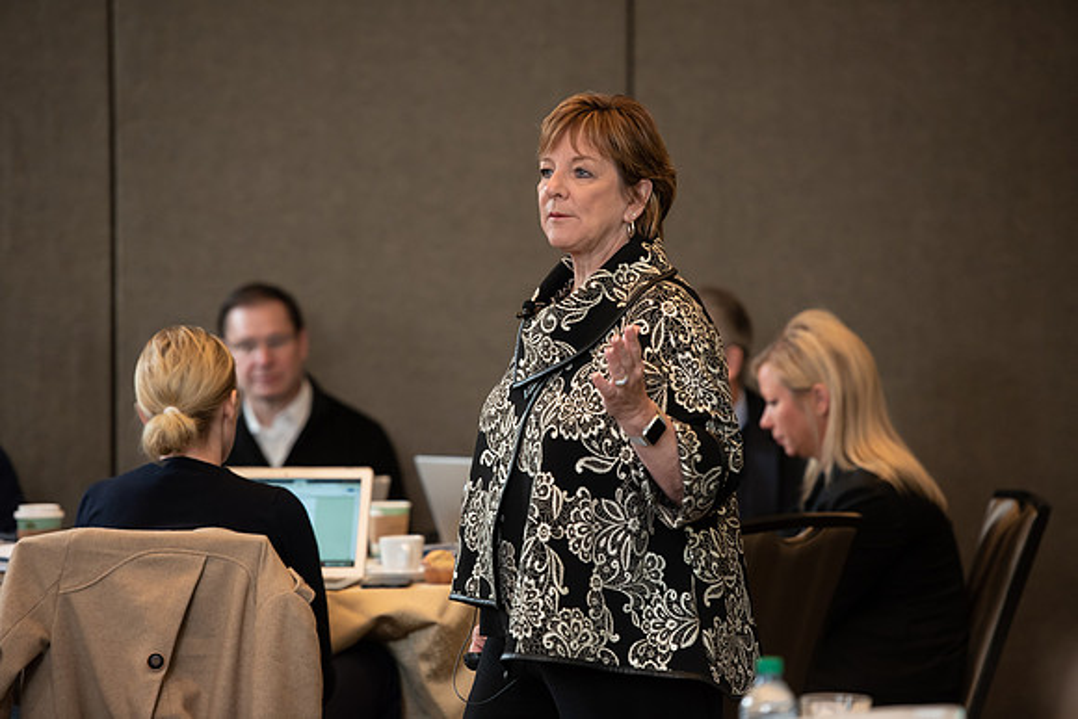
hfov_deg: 12.1
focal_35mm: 170
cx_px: 539
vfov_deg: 8.1
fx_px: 5092
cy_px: 360
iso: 1250
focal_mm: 170
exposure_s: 1/200
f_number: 3.2
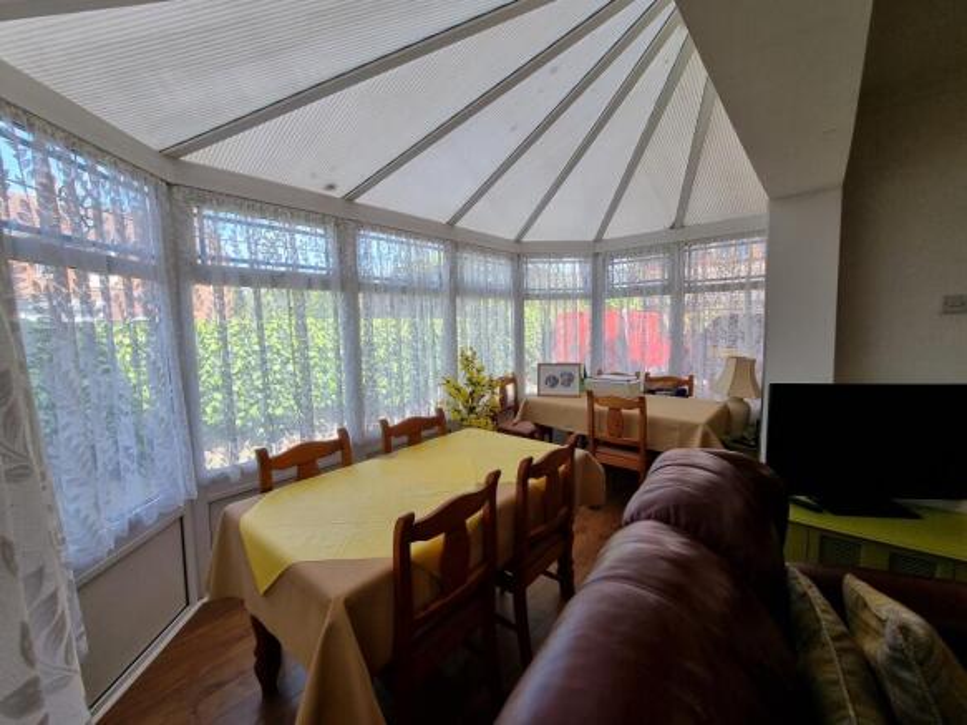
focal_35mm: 13
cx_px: 484
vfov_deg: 89.9
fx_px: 363
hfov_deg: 106.2
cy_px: 362
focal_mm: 2.2
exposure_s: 1/143
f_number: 2.2
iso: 50
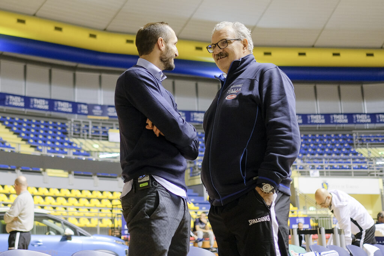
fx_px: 373
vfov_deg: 37.9
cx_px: 192
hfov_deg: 54.4
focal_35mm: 35
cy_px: 128
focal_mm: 23
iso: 400
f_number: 1.4
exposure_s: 1/250
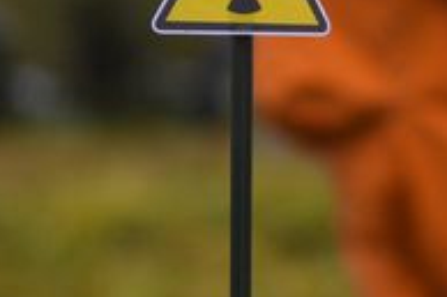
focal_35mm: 432
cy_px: 48
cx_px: 417
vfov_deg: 3.2
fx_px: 5359
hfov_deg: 4.8
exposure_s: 1/1000
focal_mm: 120
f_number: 2.8
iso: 500
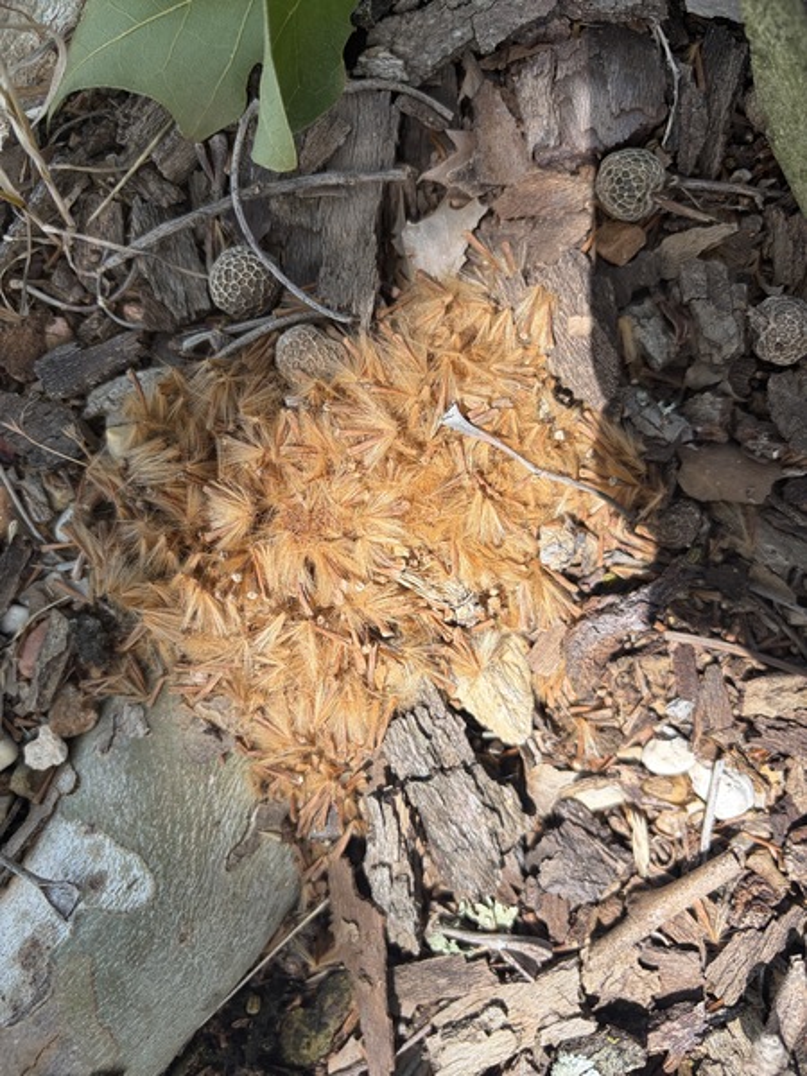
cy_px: 538
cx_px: 404
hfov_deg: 53.1
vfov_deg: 67.3
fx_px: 808
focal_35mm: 26
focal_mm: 5.96
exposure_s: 1/850
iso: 50
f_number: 1.6
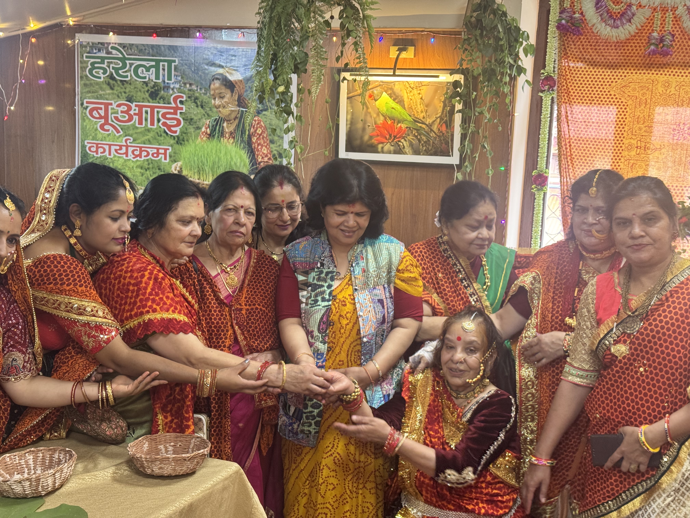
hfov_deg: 39.7
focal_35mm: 48
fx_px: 957
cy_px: 259
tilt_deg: -8.6
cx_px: 345
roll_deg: -2.1
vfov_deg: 30.3
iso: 200
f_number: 1.78
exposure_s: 1/50
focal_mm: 6.76
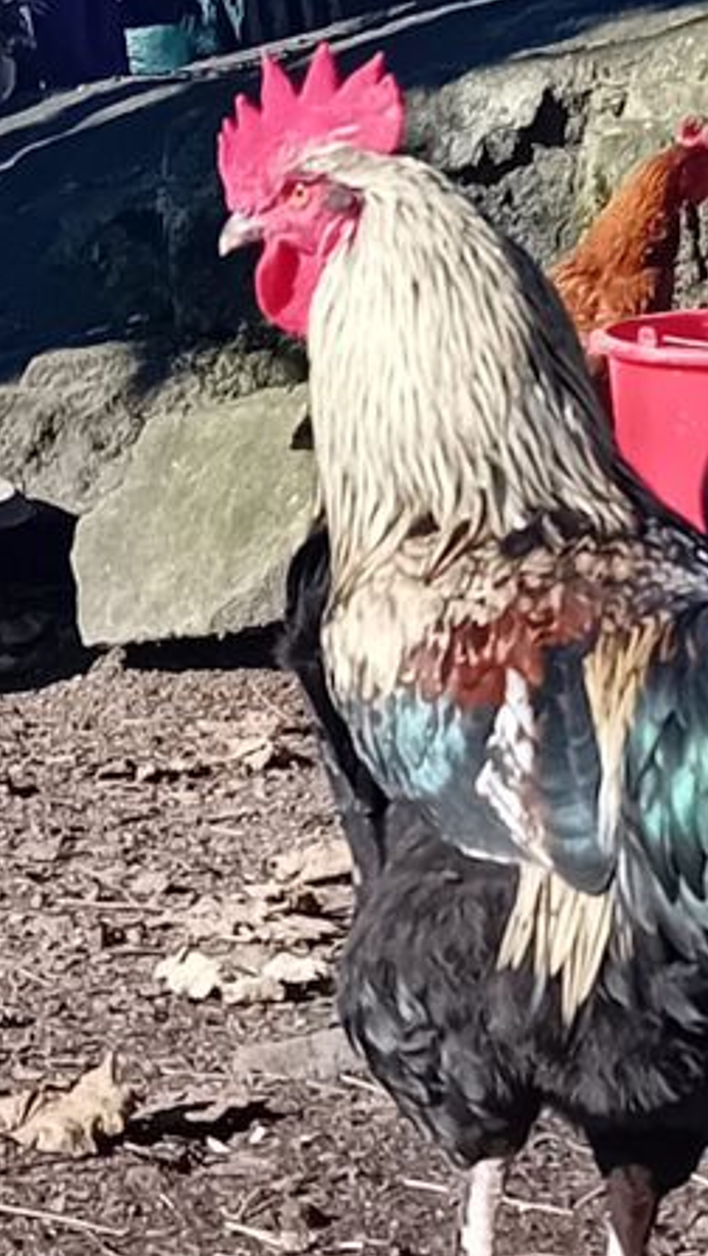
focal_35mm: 38
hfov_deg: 31.1
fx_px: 1266
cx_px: 250
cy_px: 627
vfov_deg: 52.8
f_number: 1.8
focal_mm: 3.98
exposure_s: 1/303
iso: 125
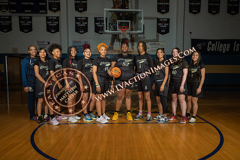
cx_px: 126
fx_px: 174
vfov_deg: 49.3
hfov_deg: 69.0
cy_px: 86
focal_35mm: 26
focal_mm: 24
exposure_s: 1/200
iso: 160
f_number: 8
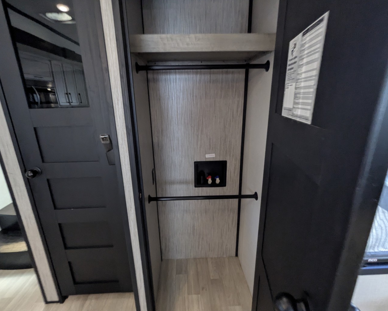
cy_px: 158
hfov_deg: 89.6
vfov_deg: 77.0
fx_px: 195
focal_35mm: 17
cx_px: 189
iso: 284
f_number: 2.2
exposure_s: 1/25
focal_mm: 2.35
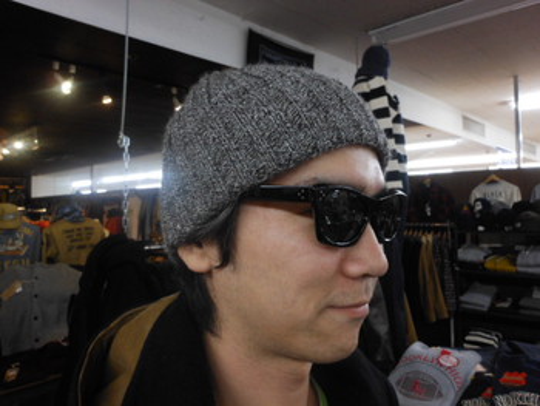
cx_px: 270
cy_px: 203
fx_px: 437
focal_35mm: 28
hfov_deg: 63.4
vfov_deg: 49.8
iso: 200
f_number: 3.7
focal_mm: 5
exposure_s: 1/30
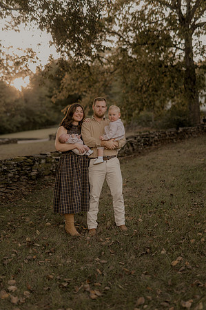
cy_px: 155
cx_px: 103
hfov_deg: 26.9
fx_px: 430
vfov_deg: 39.6
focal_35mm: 50
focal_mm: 50
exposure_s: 1/400
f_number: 1.8
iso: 160
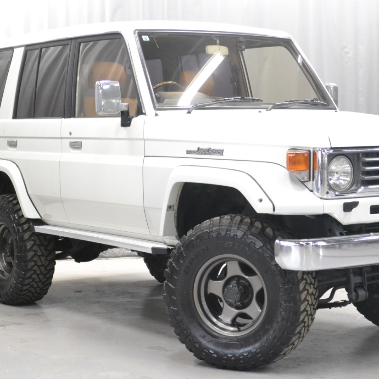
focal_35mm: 79
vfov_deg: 21.9
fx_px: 979
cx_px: 224
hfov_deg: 21.9
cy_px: 192
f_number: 5.3
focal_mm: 40
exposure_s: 1/40
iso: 3200
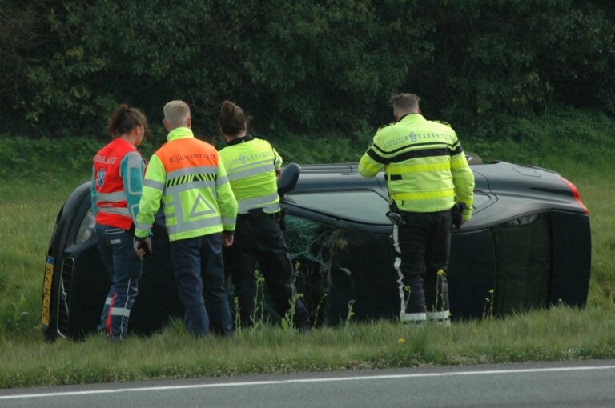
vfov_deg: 4.8
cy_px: 204
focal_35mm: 285
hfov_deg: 7.2
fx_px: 4863
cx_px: 308
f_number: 8
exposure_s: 1/800
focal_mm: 190
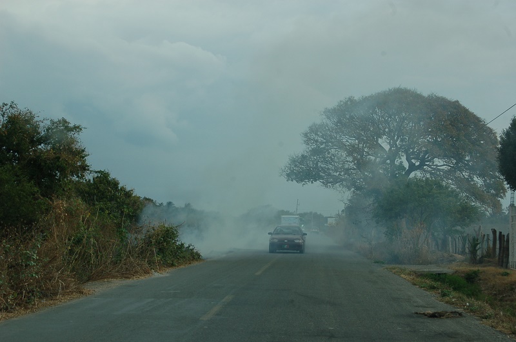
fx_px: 1116
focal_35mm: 78
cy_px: 171
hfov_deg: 26.0
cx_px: 258
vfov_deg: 17.4
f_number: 7.1
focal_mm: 52
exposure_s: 1/250
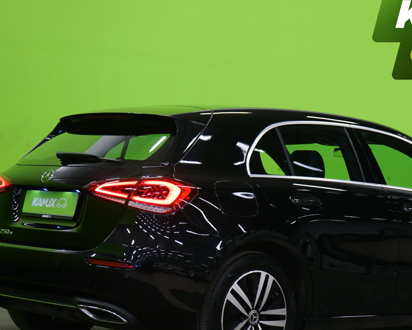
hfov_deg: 22.4
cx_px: 266
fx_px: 1037
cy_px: 204
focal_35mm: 85
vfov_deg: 18.0
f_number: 4.5
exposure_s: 1/10
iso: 400
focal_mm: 51
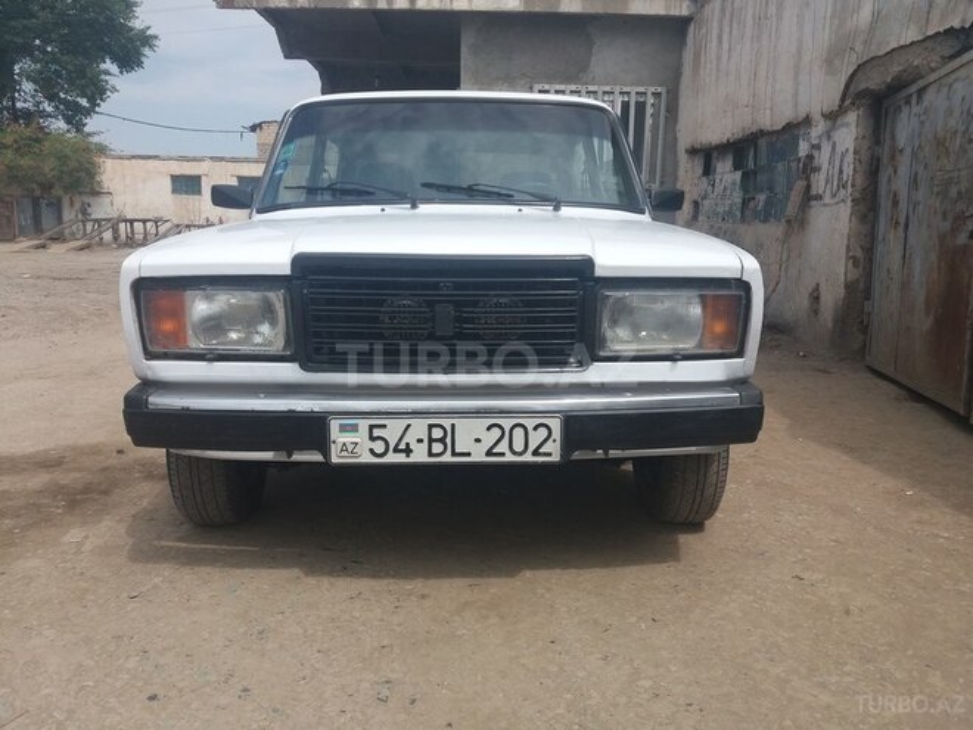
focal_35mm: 28
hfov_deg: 63.4
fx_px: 787
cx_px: 486
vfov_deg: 49.7
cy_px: 365
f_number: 1.9
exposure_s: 1/1703
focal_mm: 3.7
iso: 64
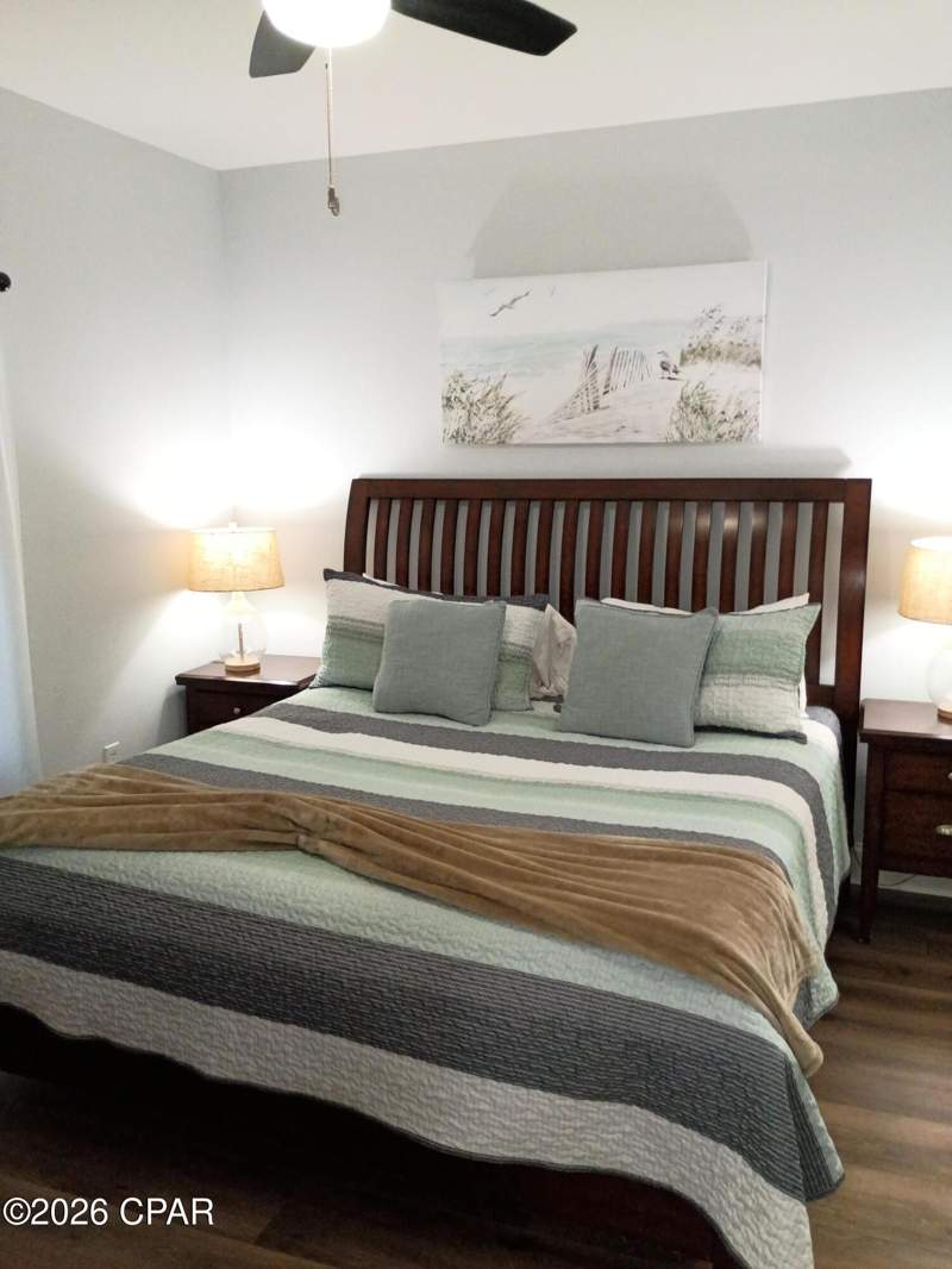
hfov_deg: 48.2
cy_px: 634
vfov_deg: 61.6
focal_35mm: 29
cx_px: 476
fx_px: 1063
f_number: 1.8
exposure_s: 1/40
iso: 735
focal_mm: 4.27
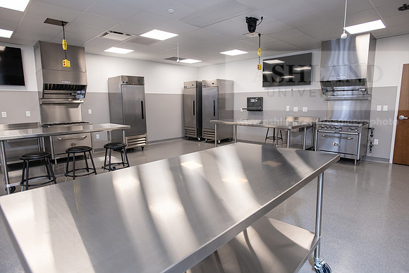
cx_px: 204
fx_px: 227
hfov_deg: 84.0
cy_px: 136
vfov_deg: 62.0
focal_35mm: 20
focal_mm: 20
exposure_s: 1/160
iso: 800
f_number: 4.5
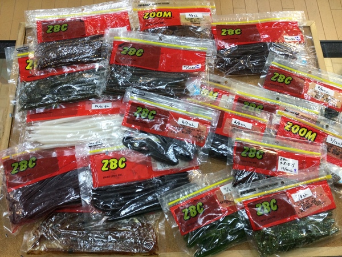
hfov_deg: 58.4
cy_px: 128
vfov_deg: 45.4
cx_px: 171
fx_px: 306
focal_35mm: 31
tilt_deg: -70.7
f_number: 2.4
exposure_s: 1/40
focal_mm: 3.3
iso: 25
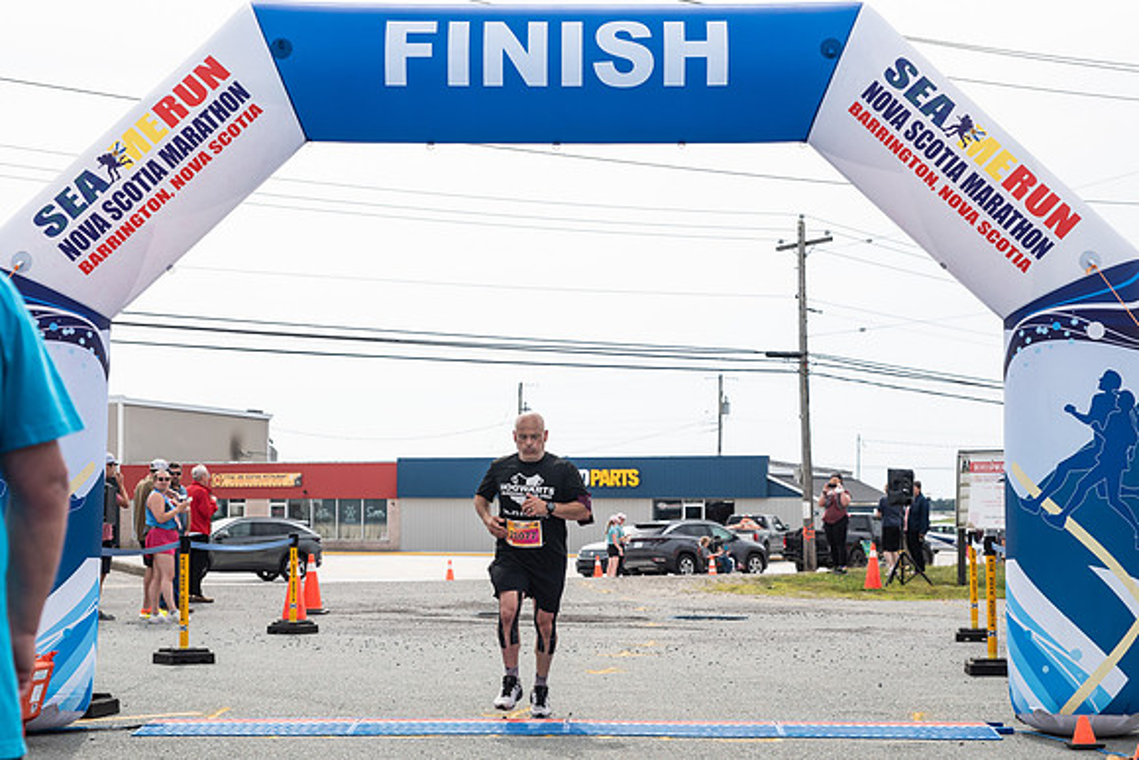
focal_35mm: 63
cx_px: 570
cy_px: 437
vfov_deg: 21.7
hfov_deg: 32.1
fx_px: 1980
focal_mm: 52
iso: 800
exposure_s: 1/3200
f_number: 4
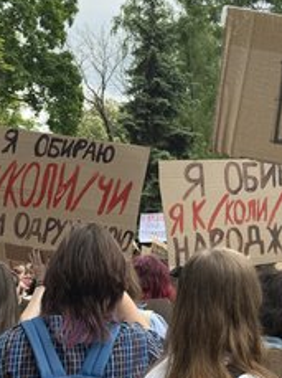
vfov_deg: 23.3
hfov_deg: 17.5
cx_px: 186
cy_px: 177
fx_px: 915
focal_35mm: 84
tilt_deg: +5.5
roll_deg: -0.9
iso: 64
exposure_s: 1/1353
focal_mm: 6.76
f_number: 1.78
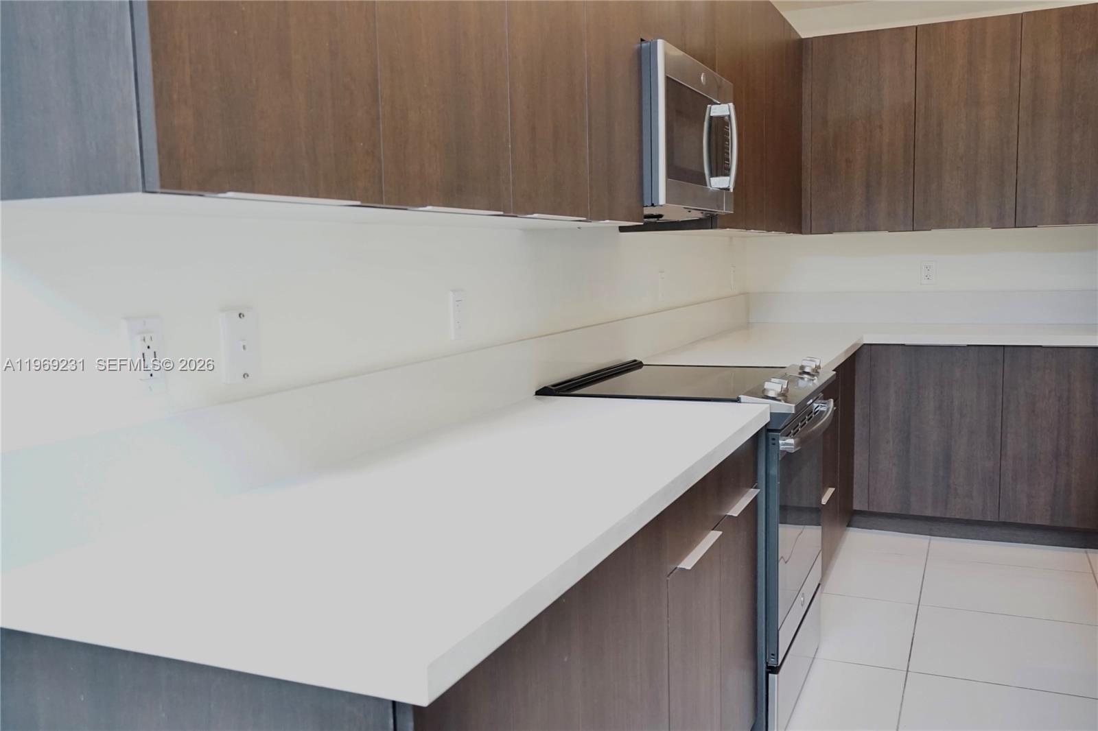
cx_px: 549
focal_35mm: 31
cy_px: 366
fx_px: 945
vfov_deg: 42.3
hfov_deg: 60.3
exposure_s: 1/60
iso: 1600
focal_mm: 21
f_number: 4
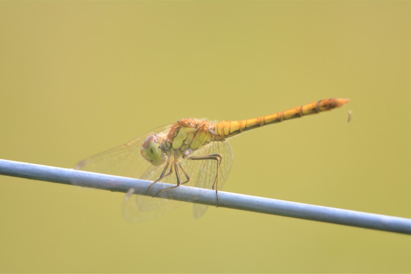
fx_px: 4623
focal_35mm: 405
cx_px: 206
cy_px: 137
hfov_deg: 5.1
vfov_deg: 3.4
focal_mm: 270
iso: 400
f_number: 8
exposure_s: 1/125
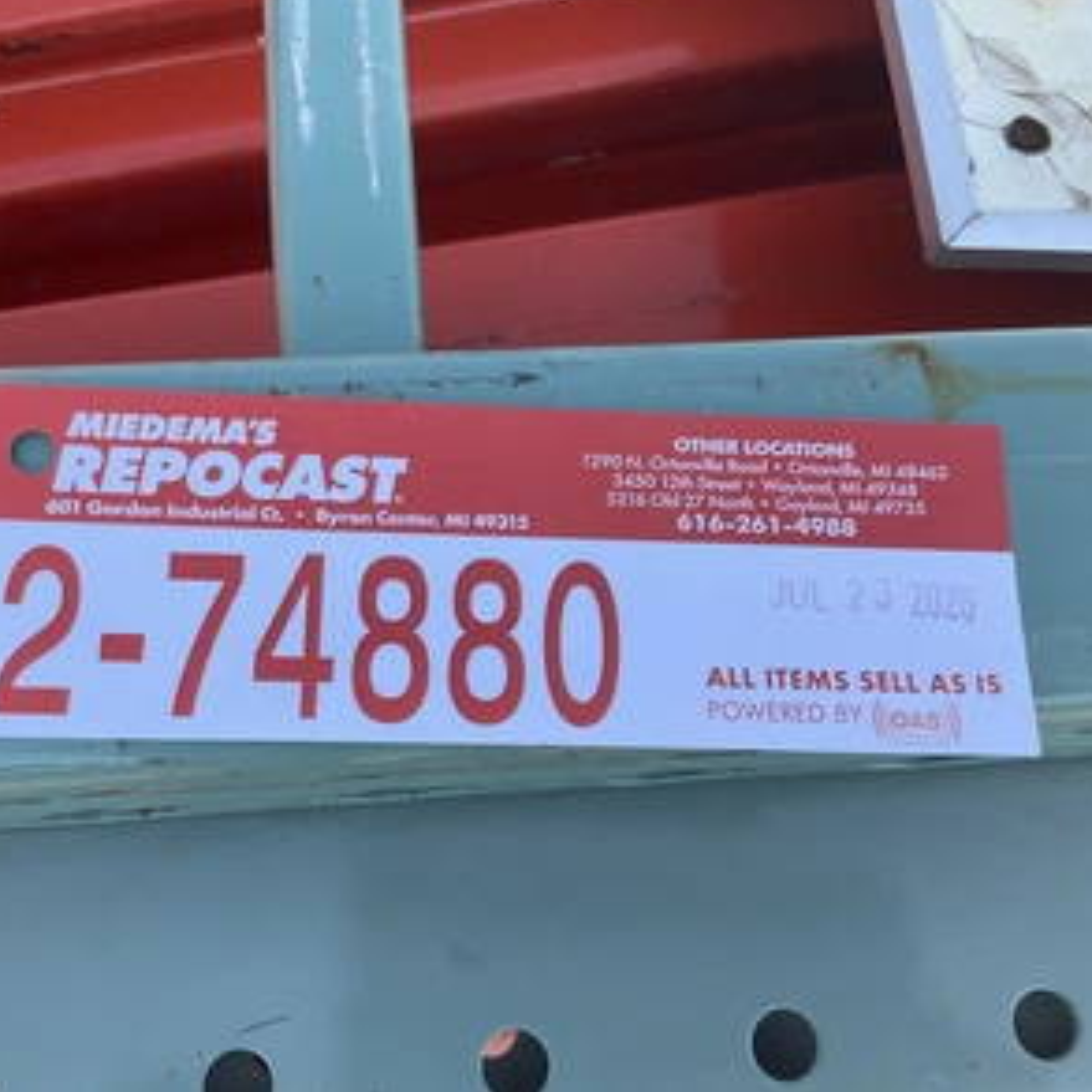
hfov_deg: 47.1
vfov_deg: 47.2
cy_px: 537
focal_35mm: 35
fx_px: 1249
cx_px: 488
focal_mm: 3
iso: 25
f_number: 1.8
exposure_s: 1/739
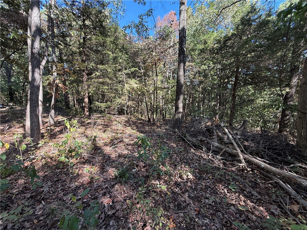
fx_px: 124
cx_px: 154
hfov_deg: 102.1
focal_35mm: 14
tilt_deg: -6.9
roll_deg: +0.1
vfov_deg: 85.7
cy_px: 115
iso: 50
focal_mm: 2.22
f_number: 2.2
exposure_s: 1/133
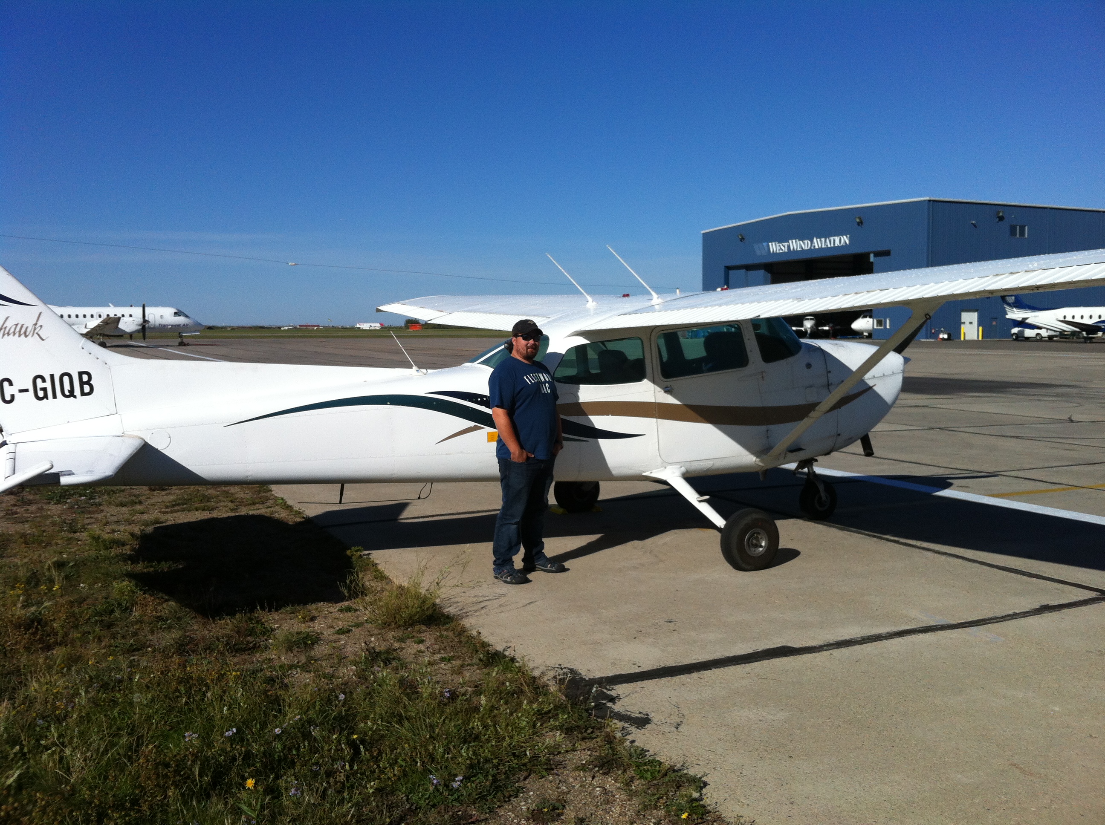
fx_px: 1116
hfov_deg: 52.7
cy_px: 412
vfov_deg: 40.6
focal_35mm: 35
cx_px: 552
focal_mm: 3.85
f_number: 2.8
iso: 80
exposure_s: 1/2742
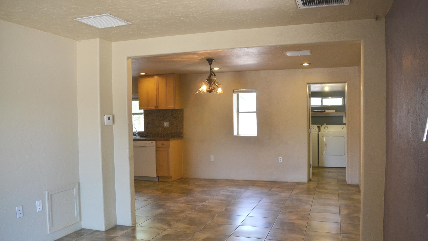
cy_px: 121
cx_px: 218
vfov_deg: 40.2
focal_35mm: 29
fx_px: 329
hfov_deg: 66.1
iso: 400
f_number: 4
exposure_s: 1/60
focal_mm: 18
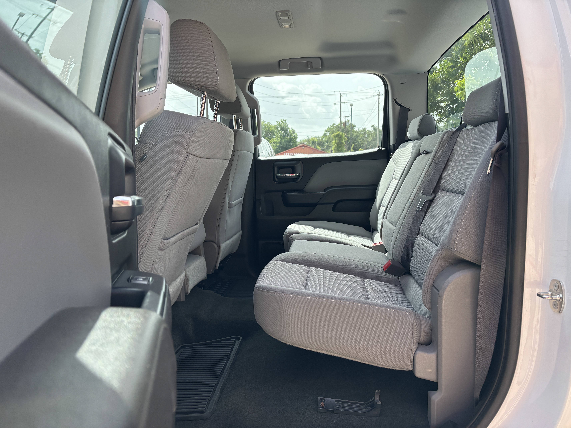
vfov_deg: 53.1
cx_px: 286
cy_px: 214
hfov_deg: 67.3
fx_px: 429
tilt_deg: -4.1
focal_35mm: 26
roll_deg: +0.3
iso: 50
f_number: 1.6
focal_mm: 5.96
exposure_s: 1/493
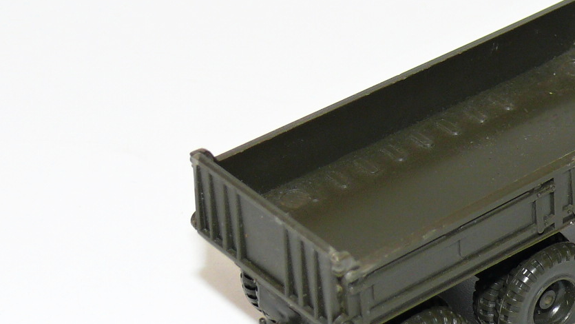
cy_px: 144
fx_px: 2196
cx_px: 539
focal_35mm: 144
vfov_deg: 8.4
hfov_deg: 14.7
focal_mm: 10.9
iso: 100
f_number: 4
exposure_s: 1/30
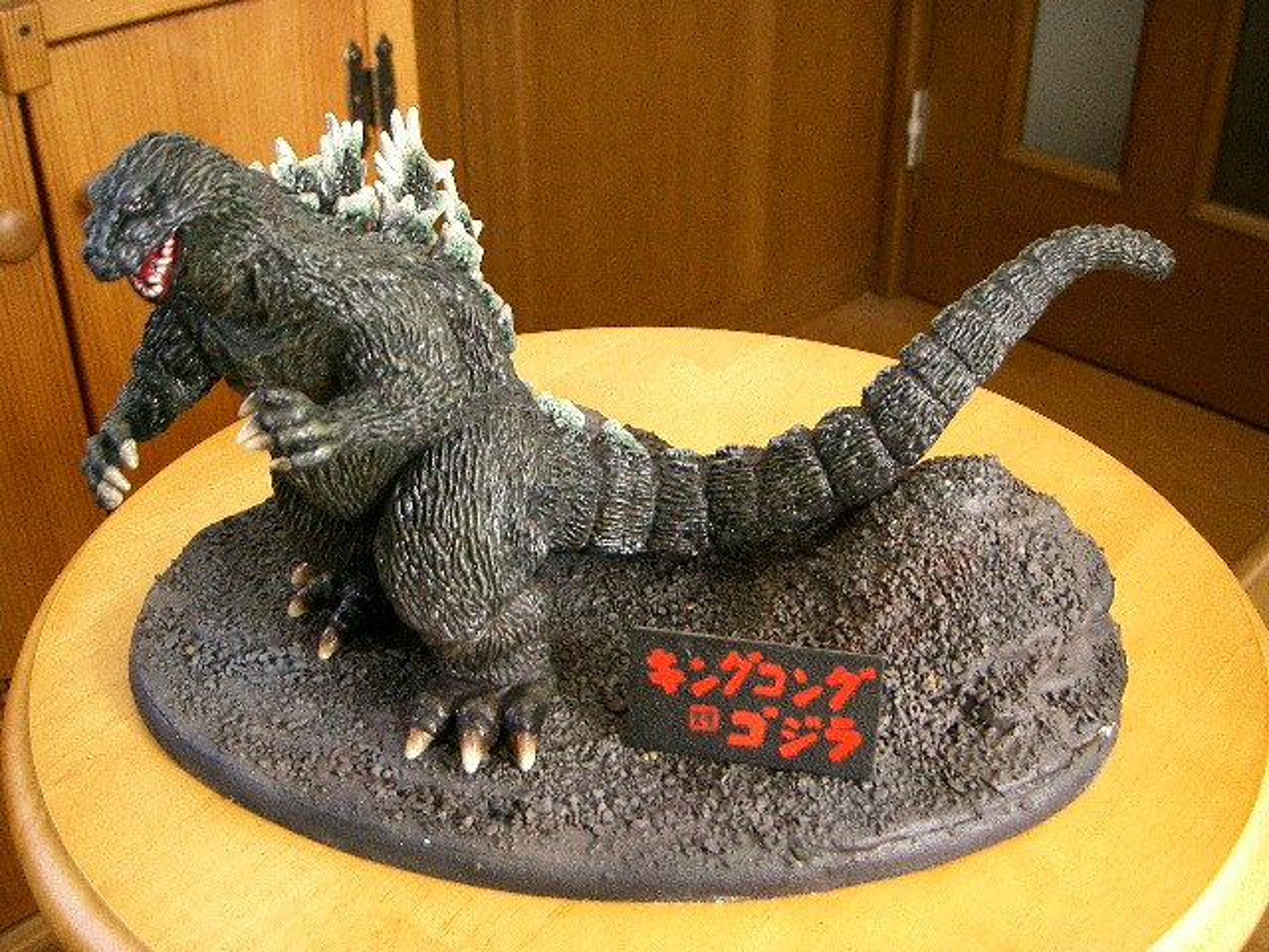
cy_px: 476
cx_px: 634
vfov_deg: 36.8
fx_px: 1430
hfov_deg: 47.9
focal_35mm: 39
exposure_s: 1/80
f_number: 2.8
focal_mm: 8
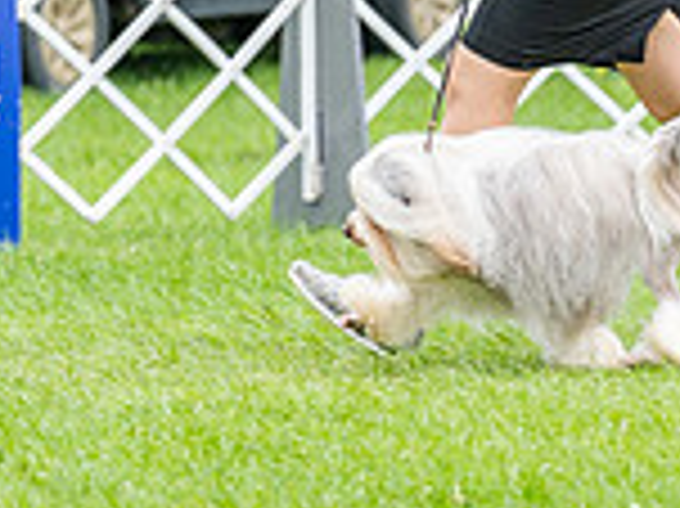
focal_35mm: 620
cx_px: 635
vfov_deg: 2.4
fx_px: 12170
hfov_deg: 3.2
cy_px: -160
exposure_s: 1/400
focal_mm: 168
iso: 400
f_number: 4.5
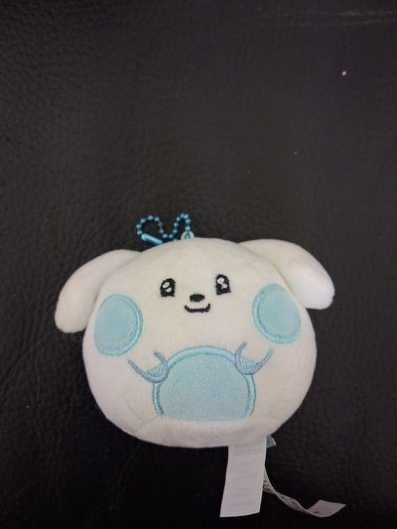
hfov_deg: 51.4
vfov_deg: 65.3
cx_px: 198
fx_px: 413
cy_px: 264
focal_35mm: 27
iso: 640
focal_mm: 4
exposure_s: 1/33
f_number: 1.8
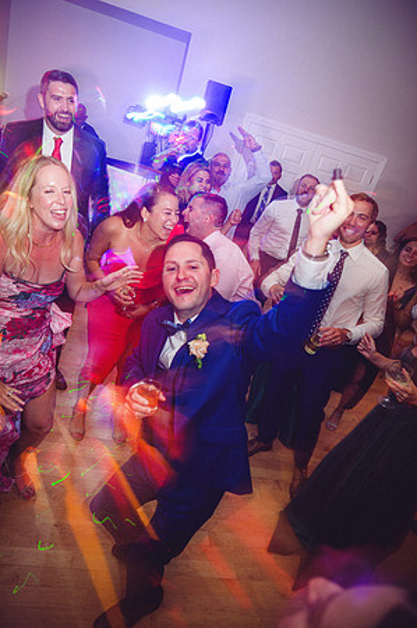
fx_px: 418
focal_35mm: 24
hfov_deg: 53.0
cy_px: 314
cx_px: 208
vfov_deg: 73.8
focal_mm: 24
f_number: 4
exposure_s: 1/2
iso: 400
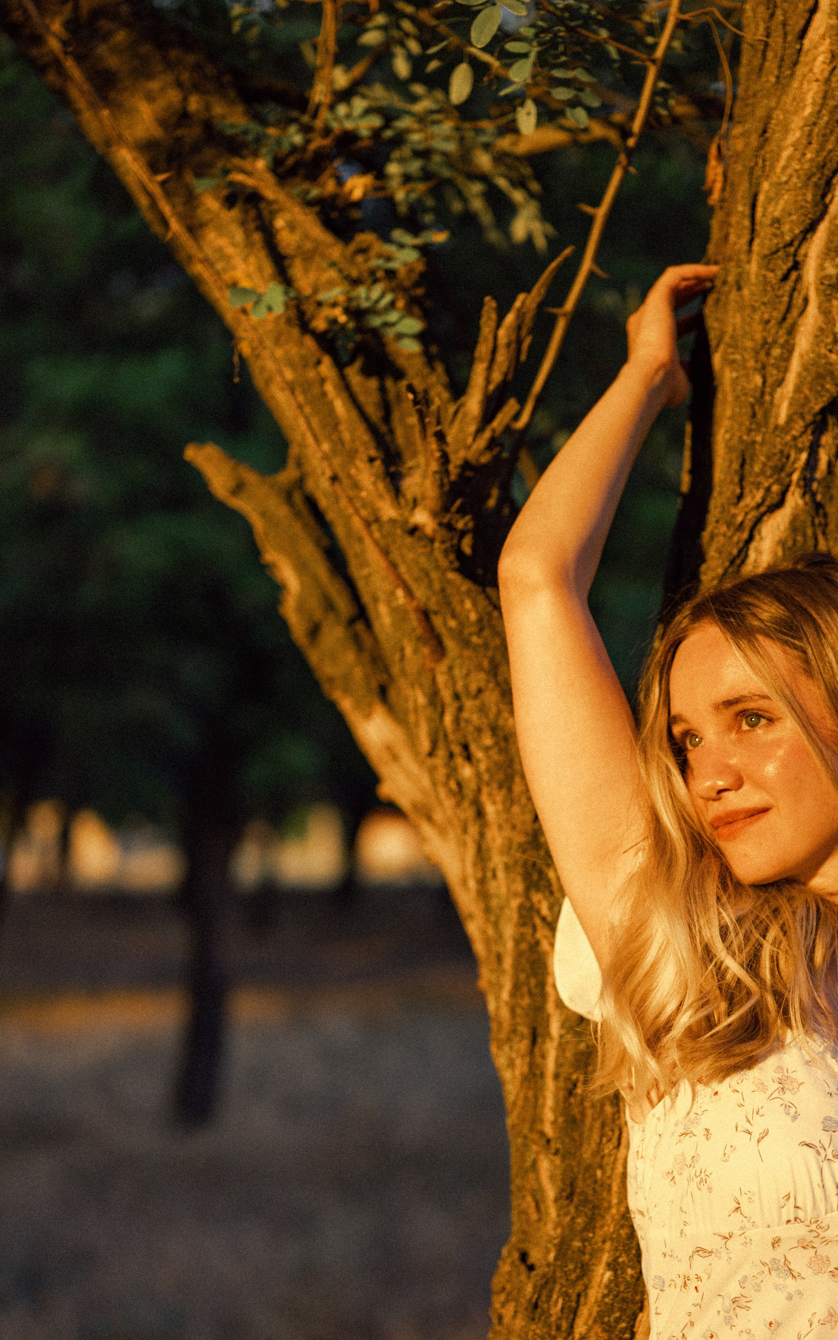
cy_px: 779
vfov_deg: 28.5
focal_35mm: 72
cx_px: 624
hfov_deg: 18.0
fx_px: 2631
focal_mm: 50
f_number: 1.8
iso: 100
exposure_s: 1/400
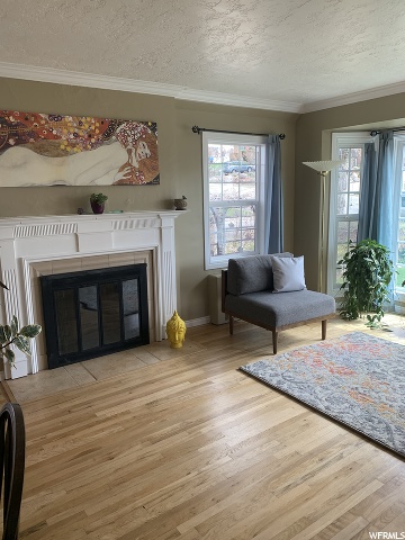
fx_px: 406
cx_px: 202
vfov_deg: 67.3
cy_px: 270
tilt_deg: -8.3
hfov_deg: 53.1
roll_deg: +0.5
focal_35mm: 26
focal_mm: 4.25
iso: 64
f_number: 1.8
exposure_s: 1/120
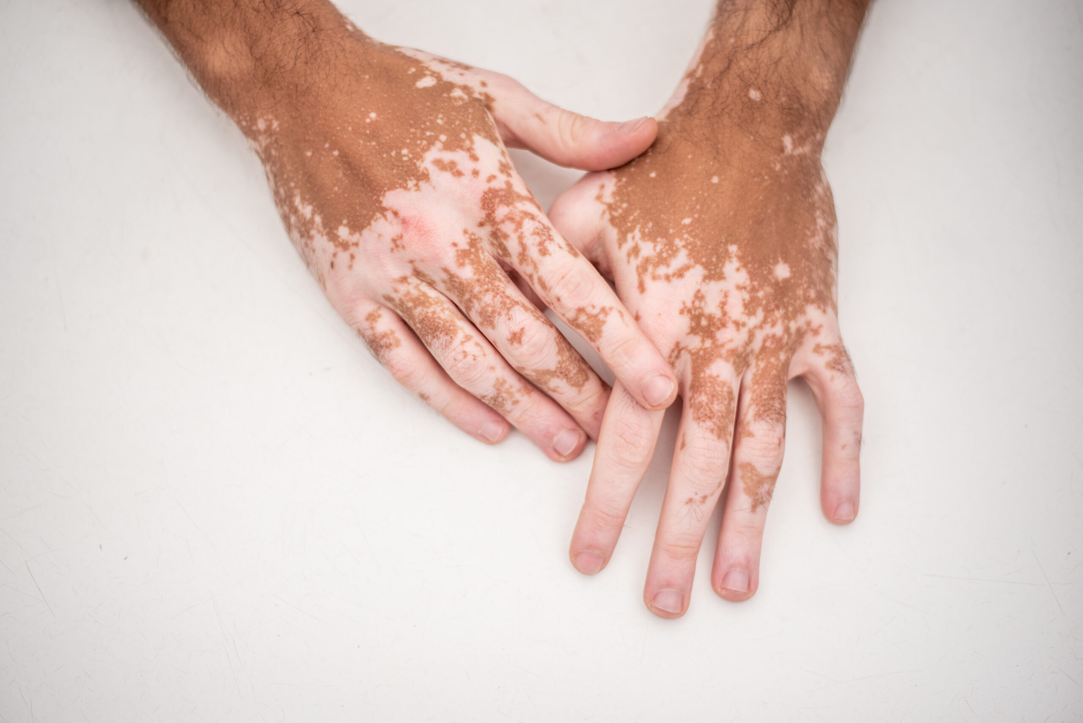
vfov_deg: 27.0
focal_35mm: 50
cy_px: 362
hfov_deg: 39.6
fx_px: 1505
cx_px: 542
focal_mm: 50
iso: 100
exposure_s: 1/3200
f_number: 1.8
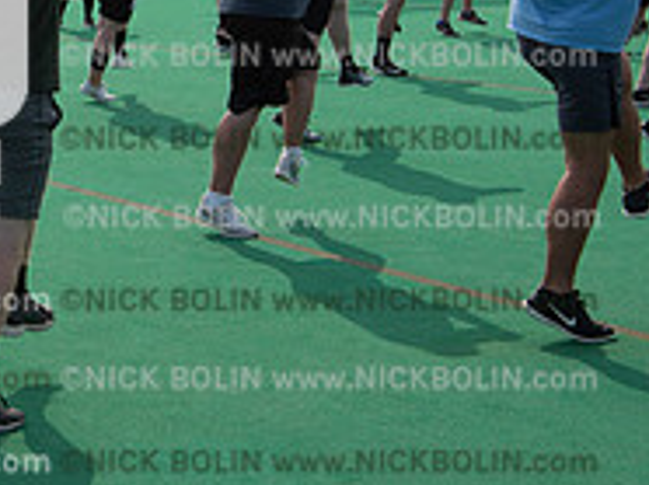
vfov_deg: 12.9
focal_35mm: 114
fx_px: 2135
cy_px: 58
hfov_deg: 16.3
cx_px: -220
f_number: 5.6
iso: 125
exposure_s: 1/640
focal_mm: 38
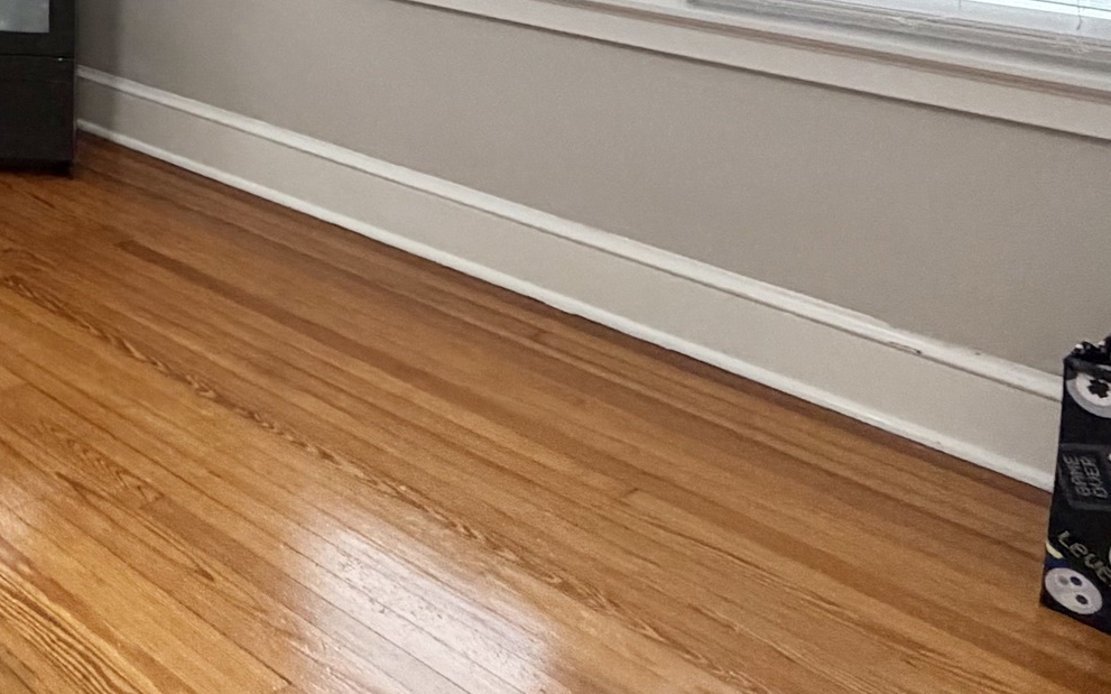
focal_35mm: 46
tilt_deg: -7.1
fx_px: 1393
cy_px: -127
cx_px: -204
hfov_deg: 35.0
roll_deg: +1.3
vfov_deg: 25.3
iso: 320
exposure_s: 1/120
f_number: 2.2
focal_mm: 2.22
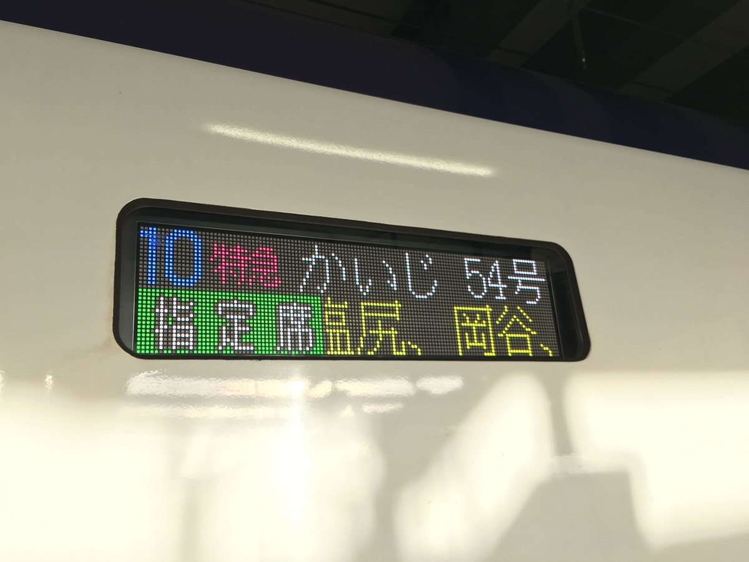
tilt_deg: +17.4
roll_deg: +4.0
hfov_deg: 61.7
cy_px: 281
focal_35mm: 29
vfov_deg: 48.2
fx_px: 627
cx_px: 374
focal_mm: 4.15
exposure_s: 1/181
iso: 25
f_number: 2.2
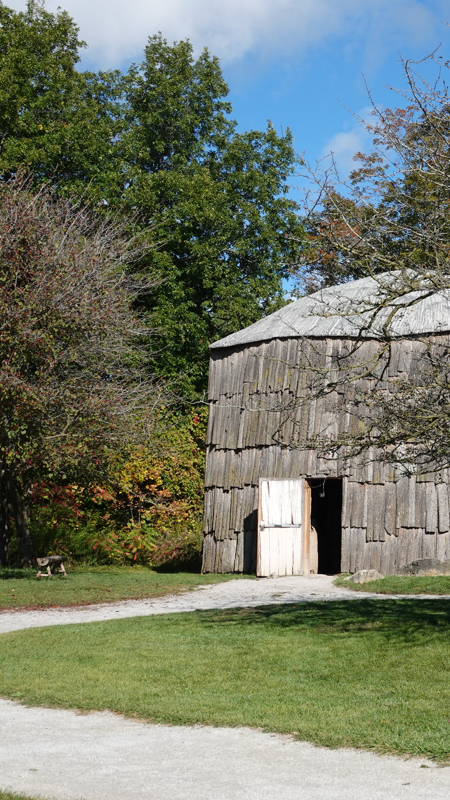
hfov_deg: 18.1
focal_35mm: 63
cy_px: 400
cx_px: 550
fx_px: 1336
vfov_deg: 33.3
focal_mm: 14.65
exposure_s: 1/800
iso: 100
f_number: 4
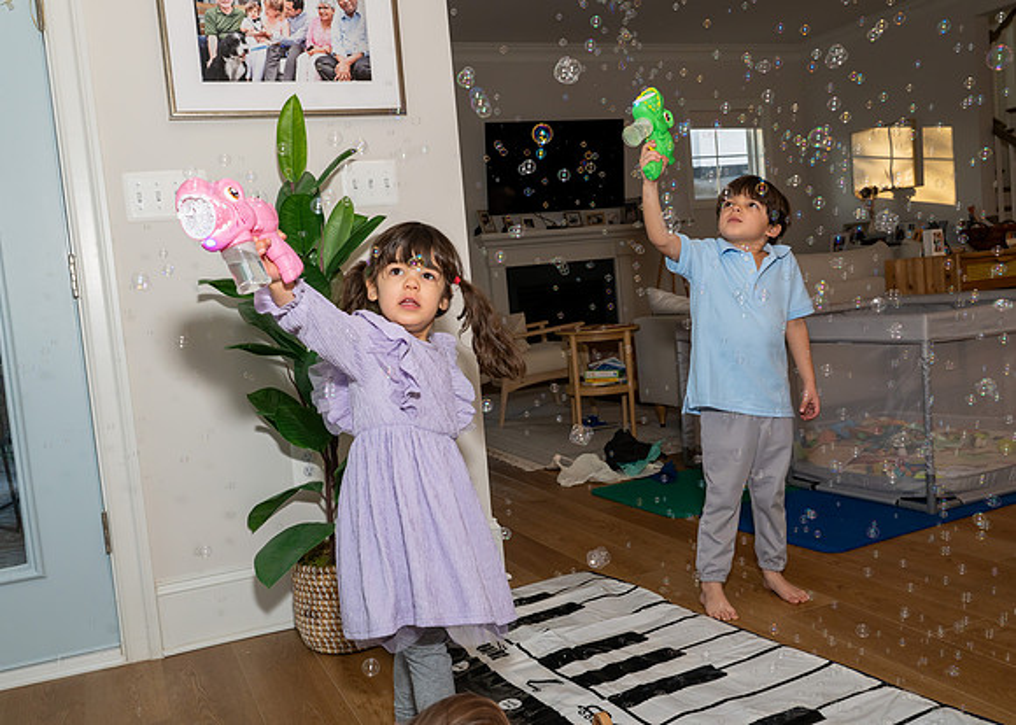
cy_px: 365
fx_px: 922
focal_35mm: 32
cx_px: 454
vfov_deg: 42.9
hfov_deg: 57.6
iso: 640
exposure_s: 1/250
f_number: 8
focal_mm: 29
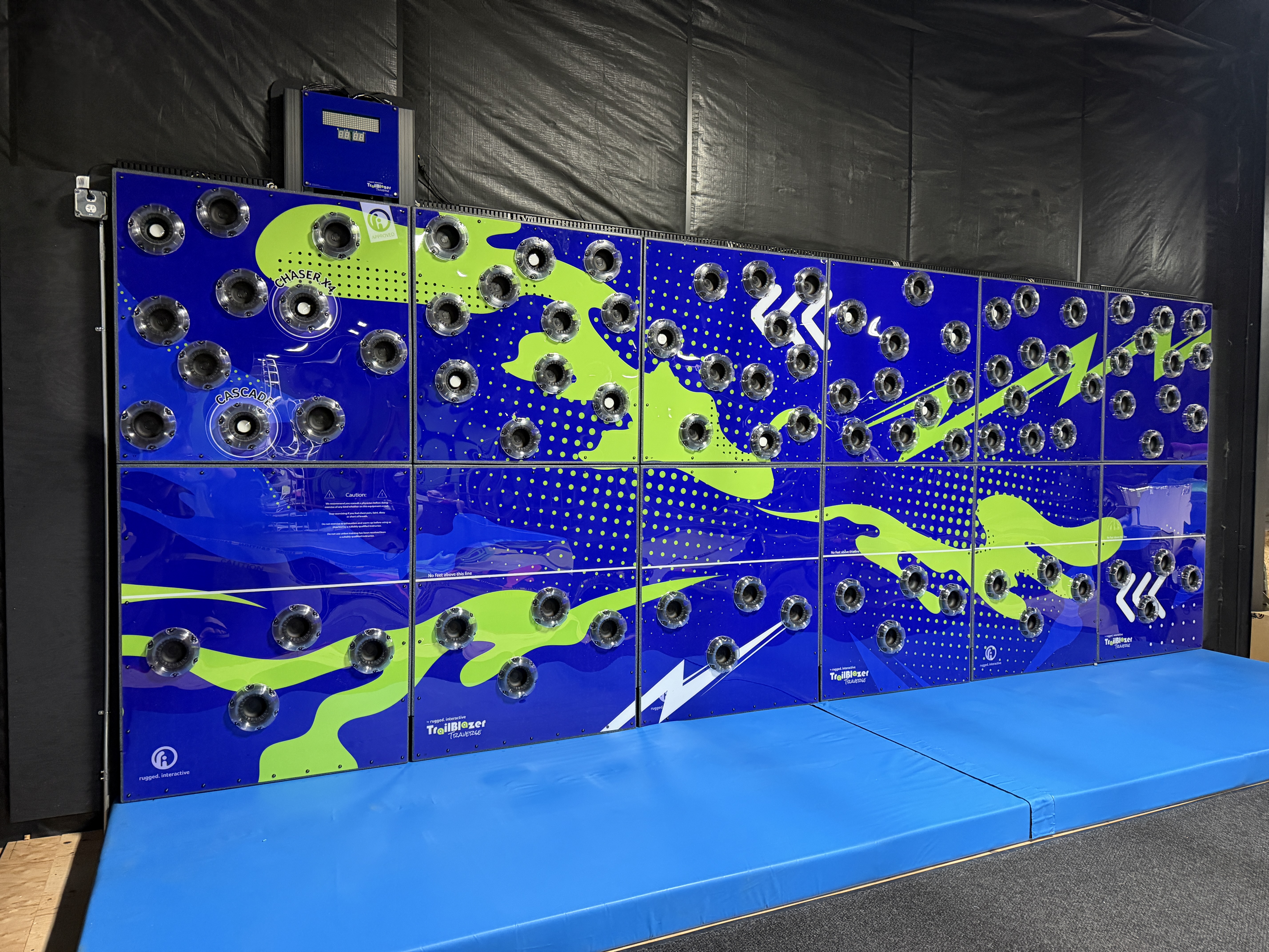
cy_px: 476
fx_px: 880
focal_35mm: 24
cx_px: 634
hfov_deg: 71.6
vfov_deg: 56.8
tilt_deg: -1.8
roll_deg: -0.5
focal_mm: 6.76
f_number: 1.78
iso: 640
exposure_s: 1/60
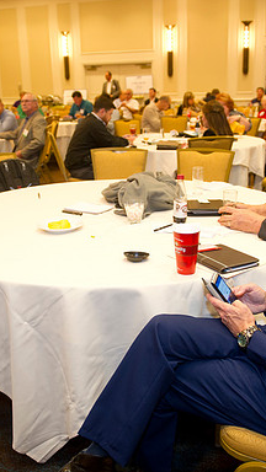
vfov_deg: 52.8
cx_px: 134
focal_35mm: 38
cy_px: 236
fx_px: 476
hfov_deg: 31.2
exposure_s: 1/60
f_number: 2.8
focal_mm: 24
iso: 1600
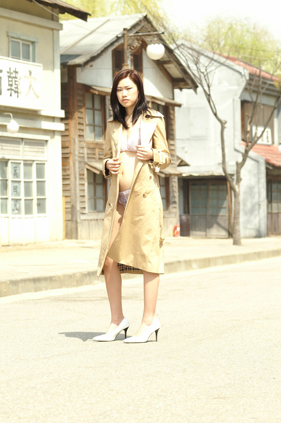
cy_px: 212
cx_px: 140
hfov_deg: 11.4
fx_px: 1407
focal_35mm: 120
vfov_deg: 17.1
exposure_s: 1/500
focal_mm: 80
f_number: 5.6
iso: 200
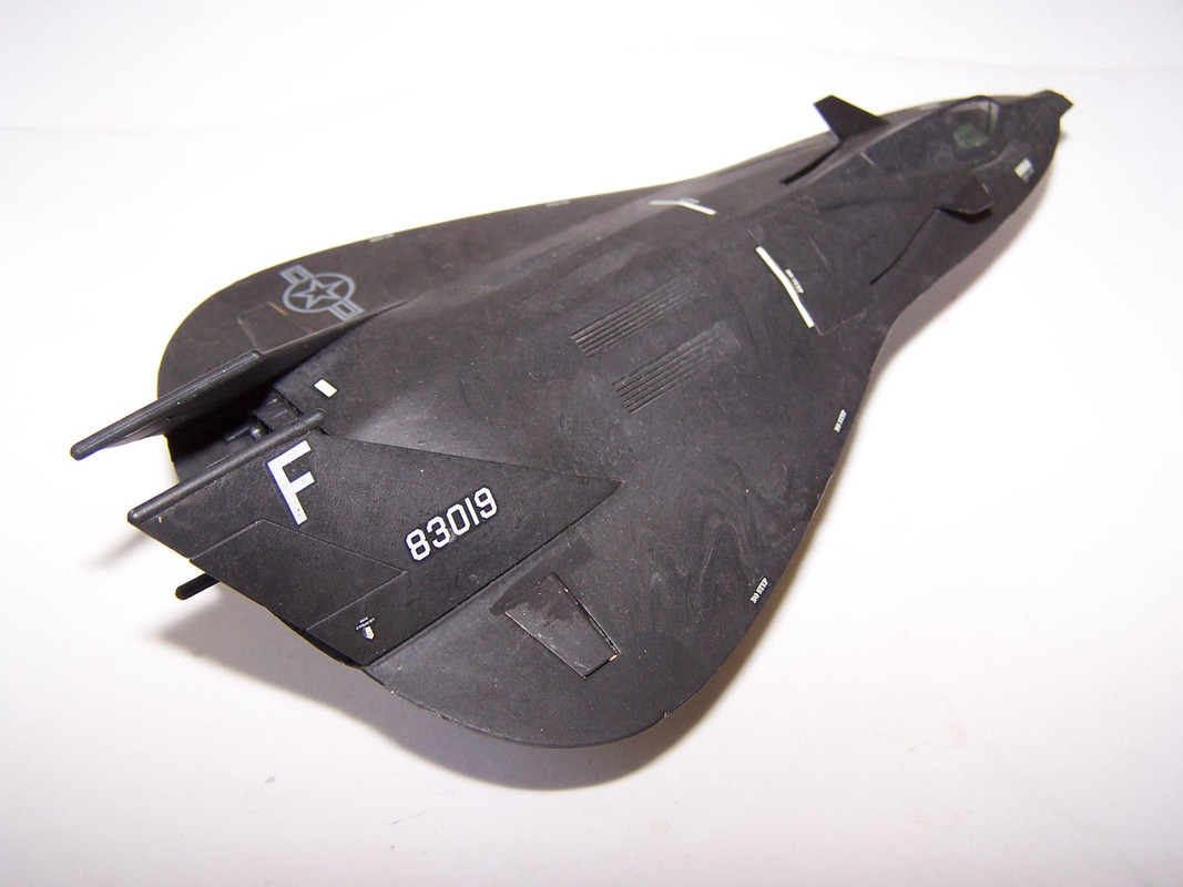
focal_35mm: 38
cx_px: 592
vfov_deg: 37.7
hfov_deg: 49.0
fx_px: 1299
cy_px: 444
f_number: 2.8
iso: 80
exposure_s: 1/125
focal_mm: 6.3
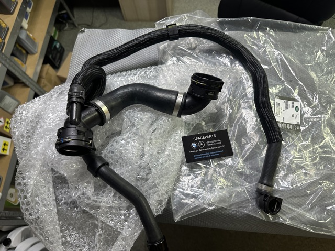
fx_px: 232
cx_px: 168
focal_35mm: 24
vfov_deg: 56.8
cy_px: 126
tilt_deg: -69.0
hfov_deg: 71.6
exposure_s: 1/121
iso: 200
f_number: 1.78
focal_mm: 6.86
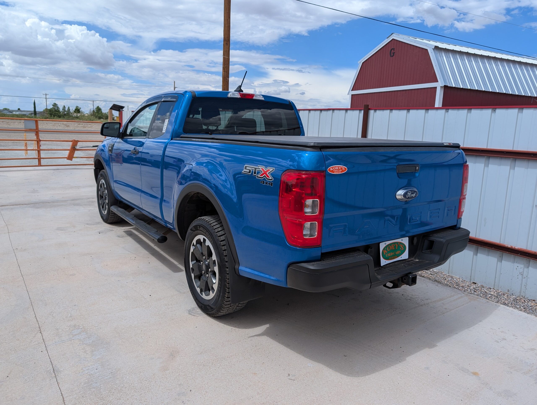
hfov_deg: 71.5
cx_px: 268
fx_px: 373
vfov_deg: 56.9
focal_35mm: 24
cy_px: 202
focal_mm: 6.9
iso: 21
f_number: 1.68
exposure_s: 1/1458
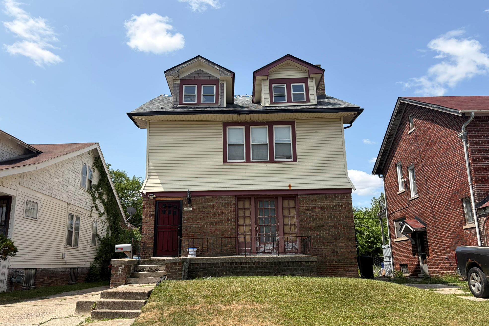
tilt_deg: +13.5
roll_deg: +1.9
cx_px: 242
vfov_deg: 46.4
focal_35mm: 28
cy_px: 177
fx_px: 380
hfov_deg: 65.5
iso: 50
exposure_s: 1/3279
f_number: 1.6
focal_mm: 5.96
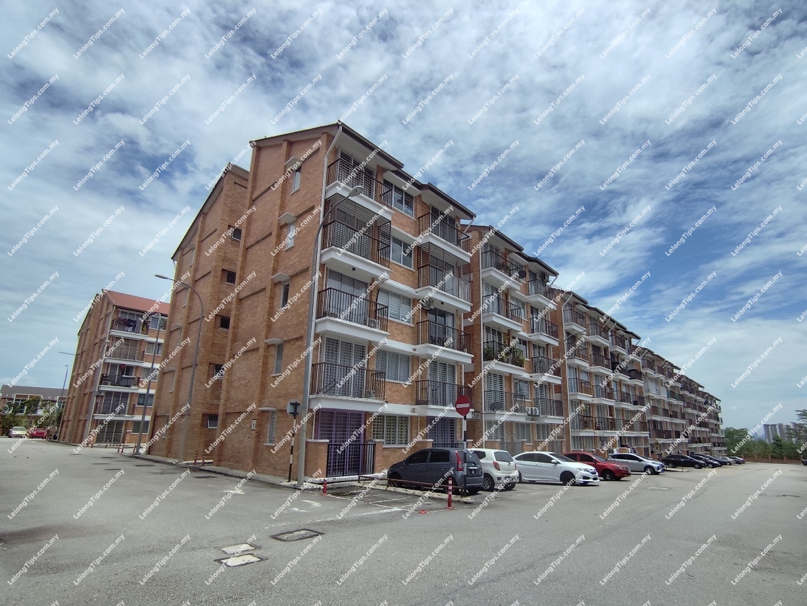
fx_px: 373
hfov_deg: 94.5
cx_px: 404
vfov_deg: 78.1
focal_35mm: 16
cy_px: 303
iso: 50
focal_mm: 1.65
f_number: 2.2
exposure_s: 1/3020
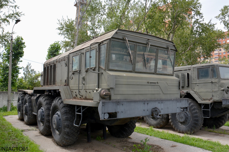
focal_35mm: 27
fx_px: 172
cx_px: 114
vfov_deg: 47.9
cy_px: 76
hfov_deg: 67.4
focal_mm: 18
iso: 200
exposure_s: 1/250
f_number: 8
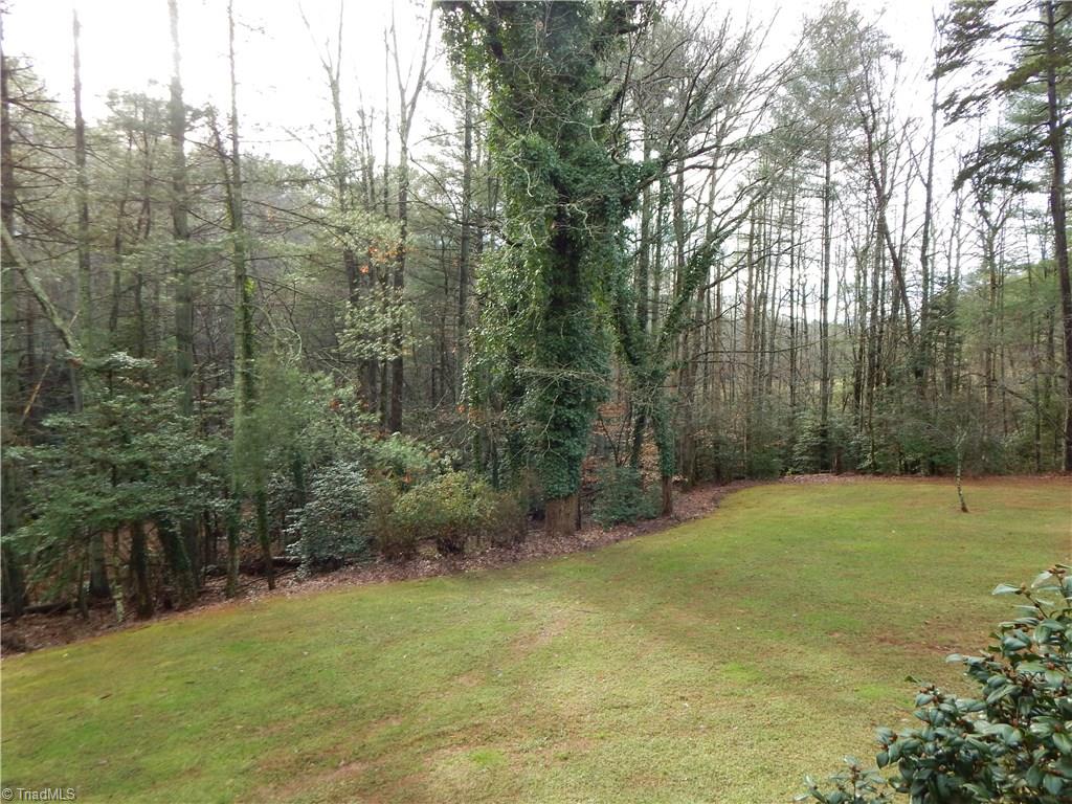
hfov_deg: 76.4
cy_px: 402
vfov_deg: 61.1
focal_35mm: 22
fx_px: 681
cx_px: 536
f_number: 3
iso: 125
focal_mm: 4
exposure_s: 1/160
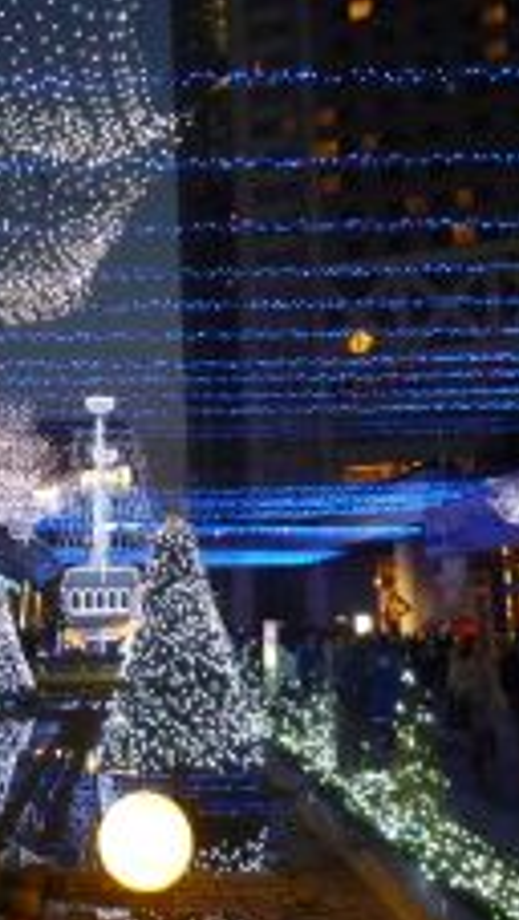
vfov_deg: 44.6
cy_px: 450
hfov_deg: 25.1
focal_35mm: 46
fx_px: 1123
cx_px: 36
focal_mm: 4.4
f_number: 2.8
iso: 800
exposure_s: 1/40
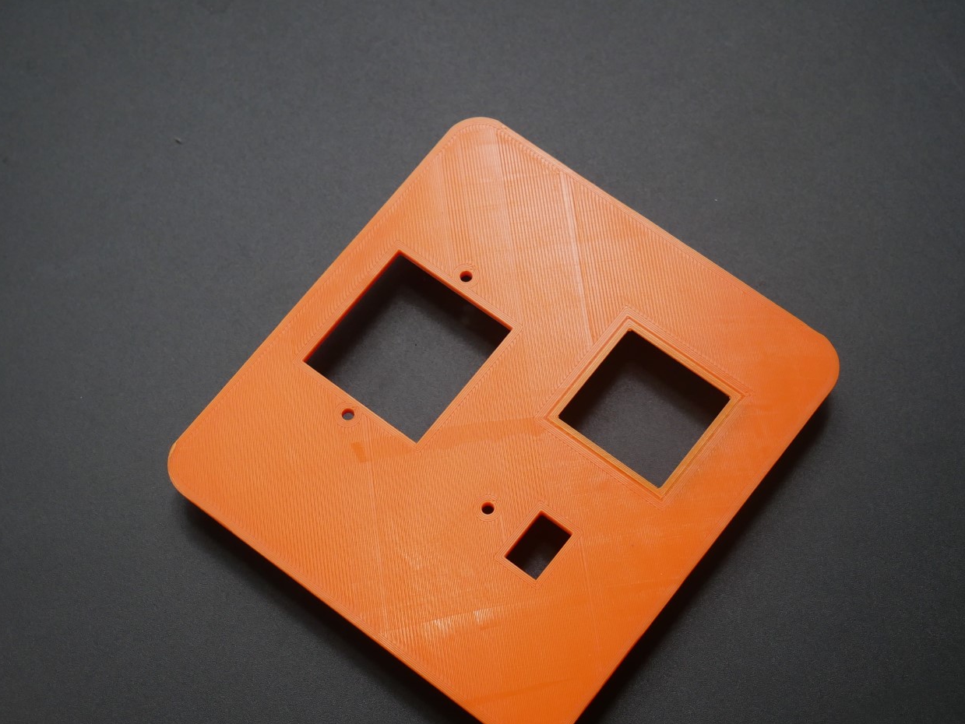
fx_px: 1813
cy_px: 418
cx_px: 453
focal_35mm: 65
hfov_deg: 29.8
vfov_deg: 22.6
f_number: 4.7
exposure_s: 1/100
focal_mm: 28
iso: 800
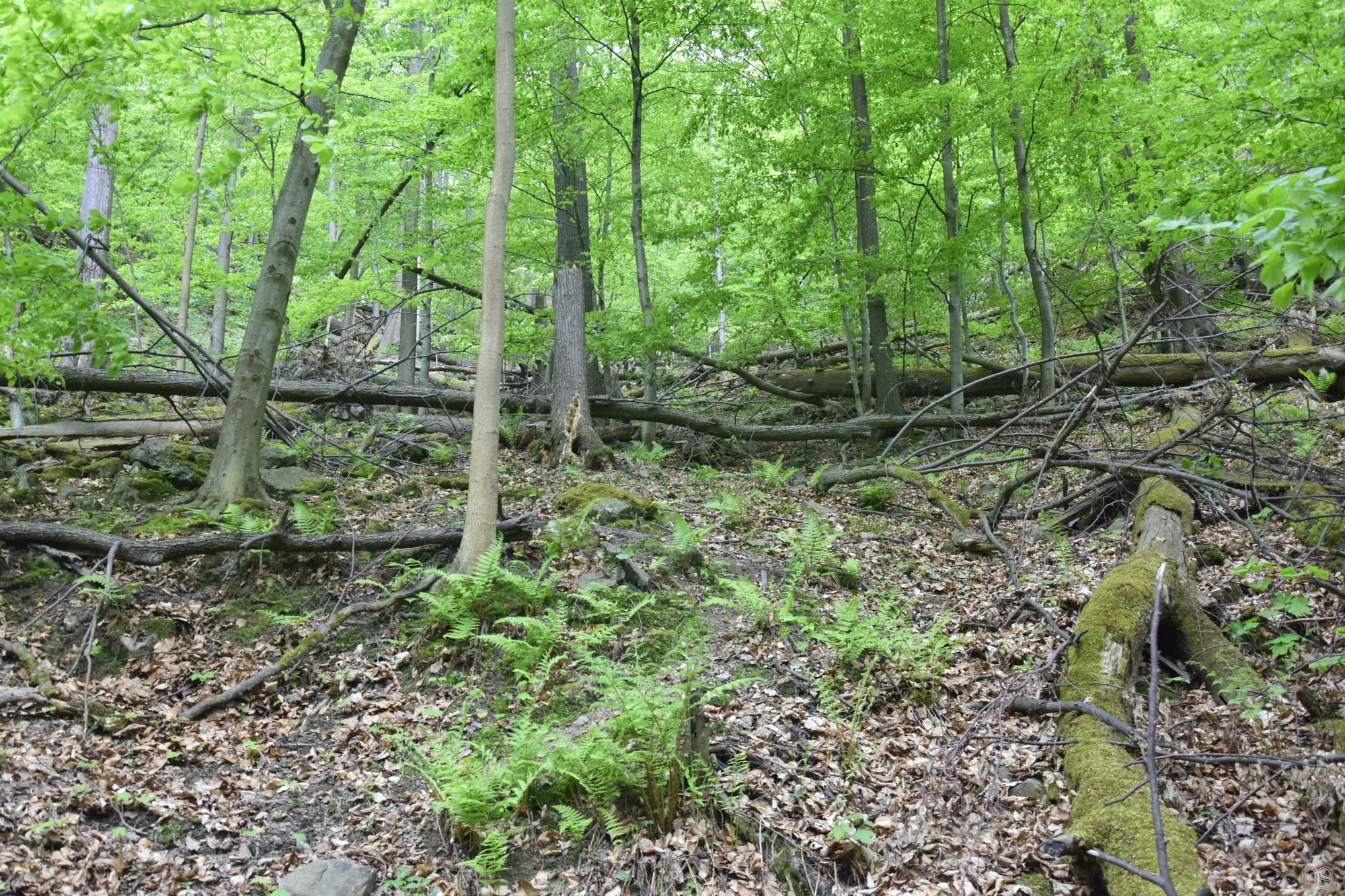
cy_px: 448
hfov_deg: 59.5
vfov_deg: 41.7
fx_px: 1177
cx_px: 672
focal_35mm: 32
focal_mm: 21
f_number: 7.1
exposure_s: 1/30
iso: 400
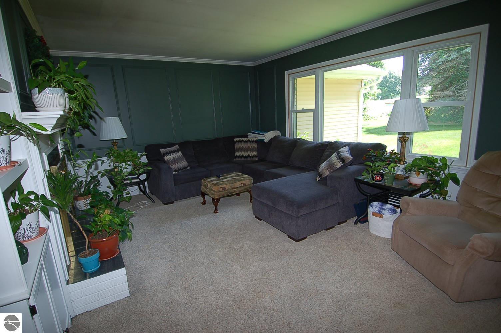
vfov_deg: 67.3
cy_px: 166
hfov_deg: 90.1
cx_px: 250
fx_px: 250
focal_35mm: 18
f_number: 4
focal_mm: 12
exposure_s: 1/60
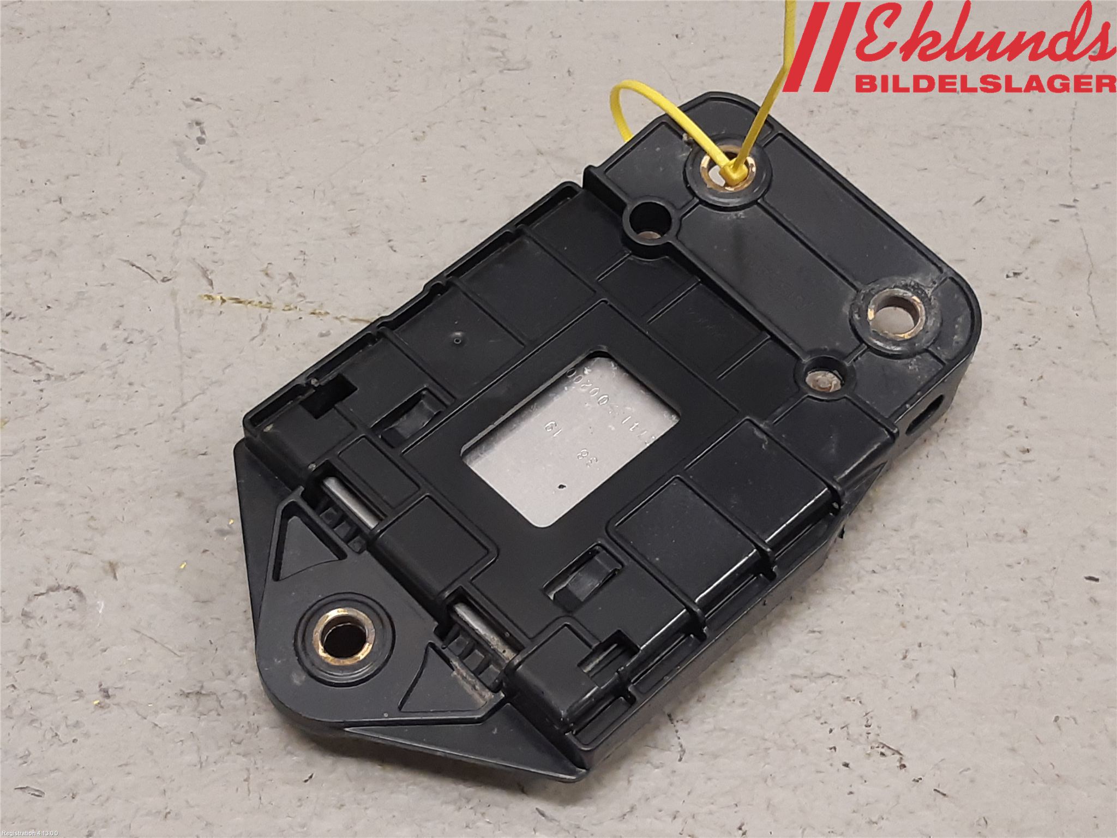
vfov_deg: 53.1
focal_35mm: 26
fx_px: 839
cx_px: 558
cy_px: 419
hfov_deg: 67.3
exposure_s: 1/50
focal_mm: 3.93
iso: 160
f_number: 1.7
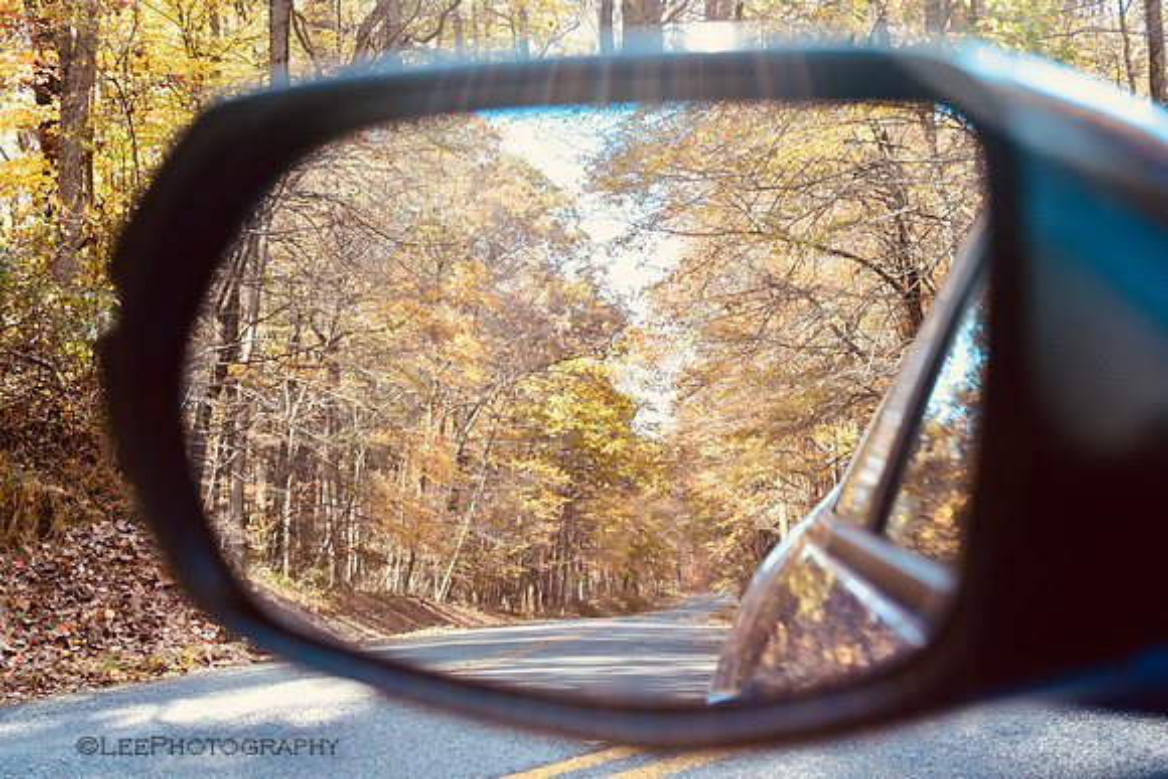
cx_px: 584
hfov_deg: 37.8
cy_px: 390
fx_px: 1704
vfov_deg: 25.8
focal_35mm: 52
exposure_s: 1/250
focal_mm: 35
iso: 800
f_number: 5.6
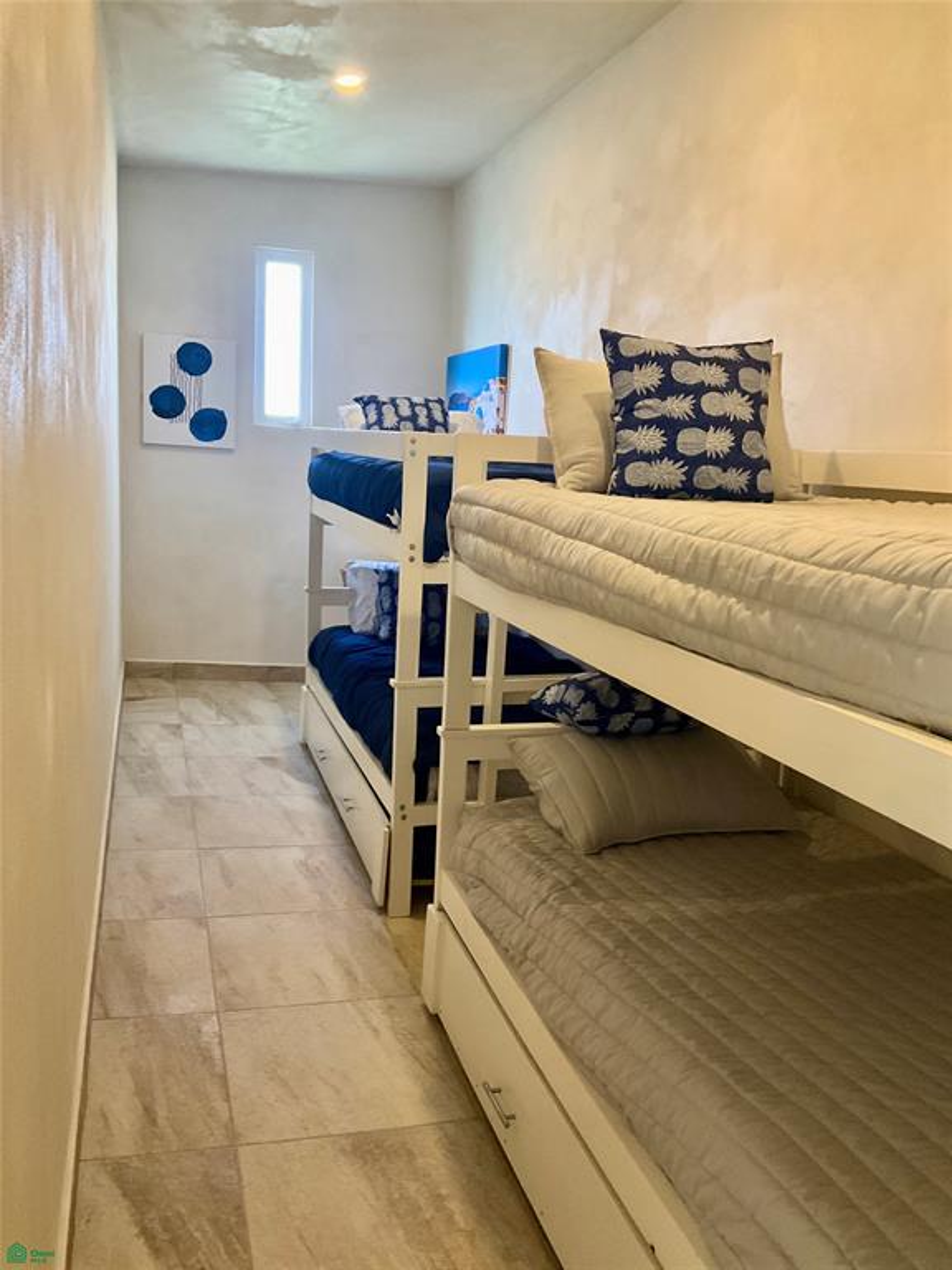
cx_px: 476
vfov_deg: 61.7
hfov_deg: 48.2
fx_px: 1063
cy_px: 635
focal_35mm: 29
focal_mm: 3
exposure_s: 1/60
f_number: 1.8
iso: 250
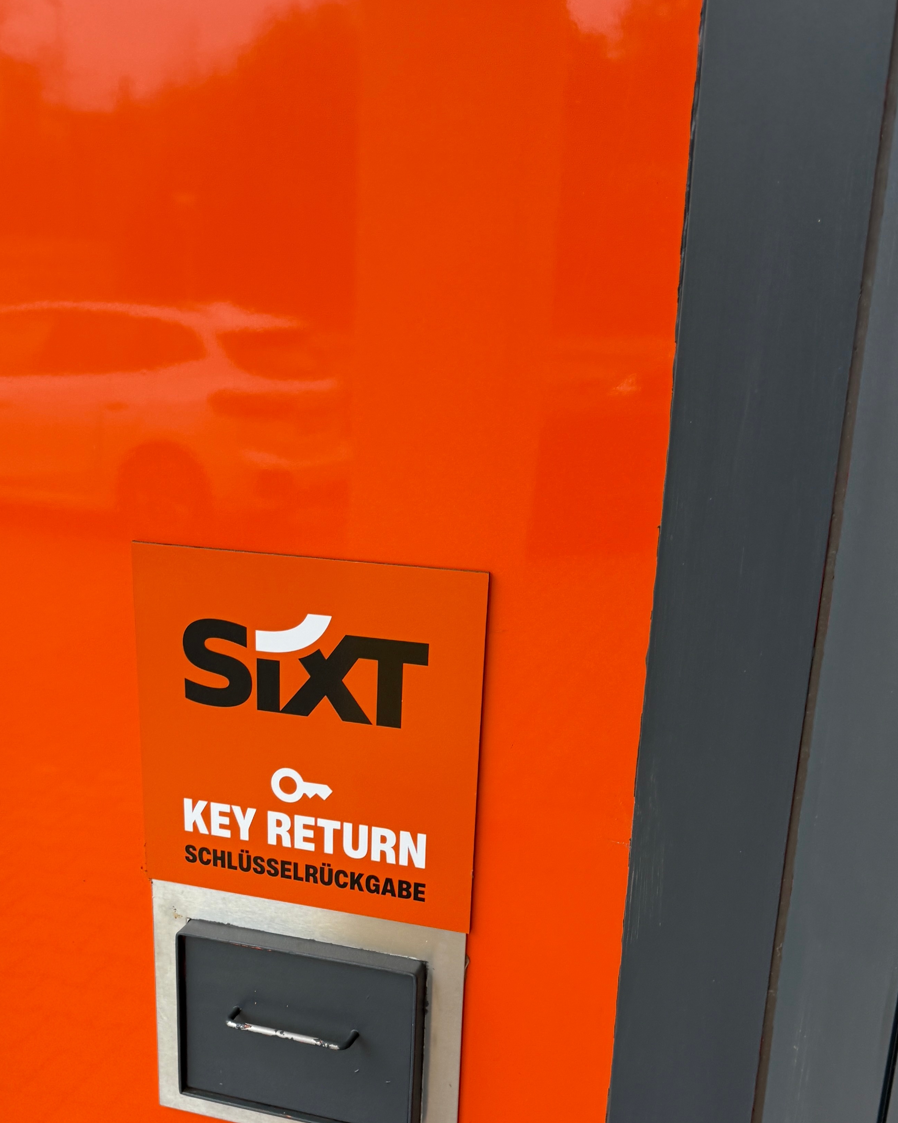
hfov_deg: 36.2
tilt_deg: -16.7
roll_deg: -0.1
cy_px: 816
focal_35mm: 41
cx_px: 320
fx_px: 1362
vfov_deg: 43.6
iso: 160
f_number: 1.78
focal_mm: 6.76
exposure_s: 1/121
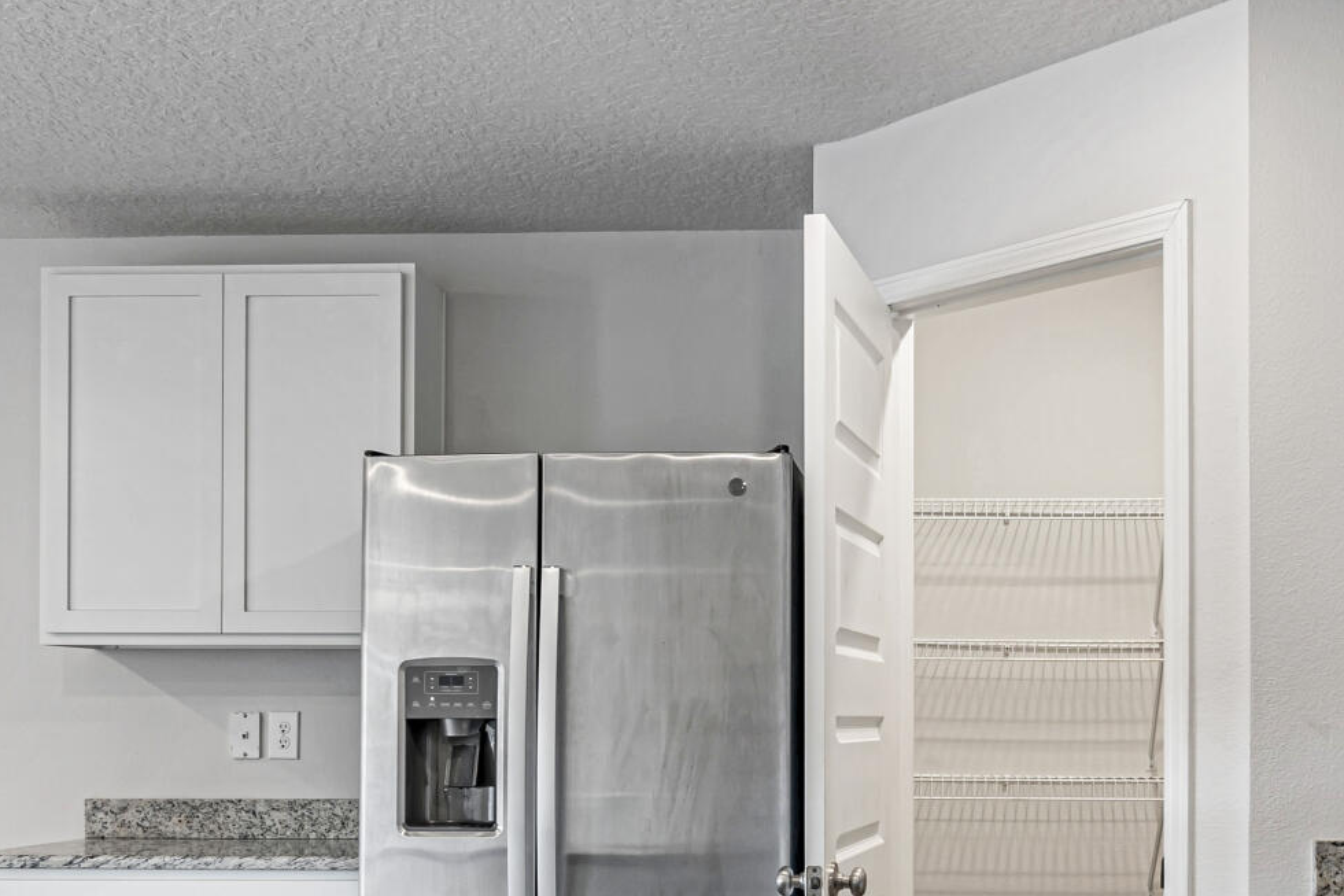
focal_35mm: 49
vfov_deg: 26.9
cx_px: 846
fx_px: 1829
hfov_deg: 40.1
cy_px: 733
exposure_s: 1/2.5
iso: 100
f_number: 8
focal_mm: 16
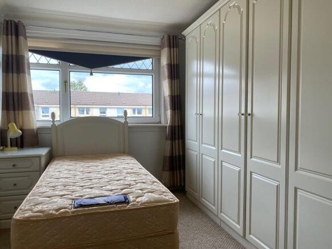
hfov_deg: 67.3
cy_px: 124
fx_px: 249
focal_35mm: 26
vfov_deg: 53.0
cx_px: 166
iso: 32
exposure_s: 1/195
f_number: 1.8
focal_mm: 4.25
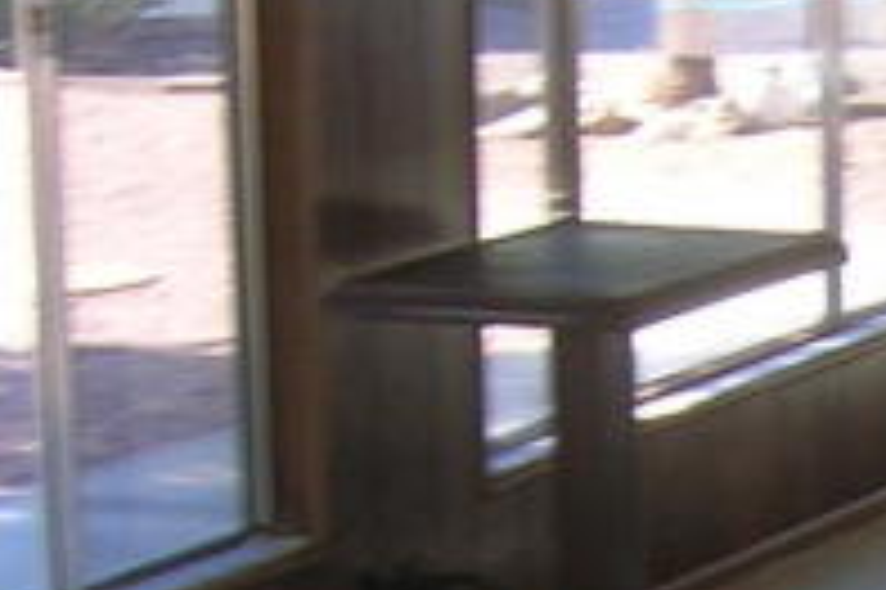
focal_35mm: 184
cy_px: 946
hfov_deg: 10.5
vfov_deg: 7.3
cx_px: 1583
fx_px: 4525
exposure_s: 1/46
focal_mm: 5.7
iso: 50
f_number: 4.9
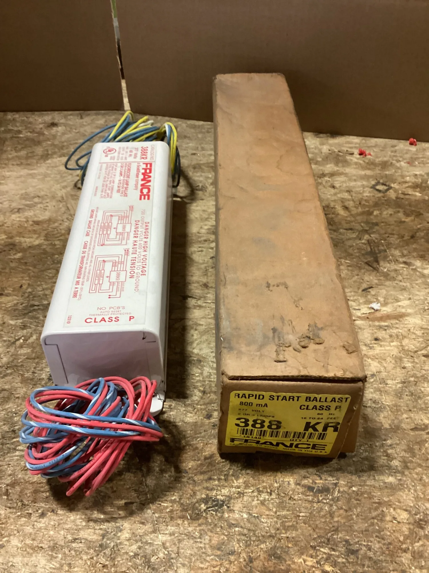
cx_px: 214
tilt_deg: -41.9
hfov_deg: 45.4
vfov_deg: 58.4
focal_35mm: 31
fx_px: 512
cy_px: 286
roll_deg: +3.4
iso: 320
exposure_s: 1/30
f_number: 2.4
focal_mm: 3.3
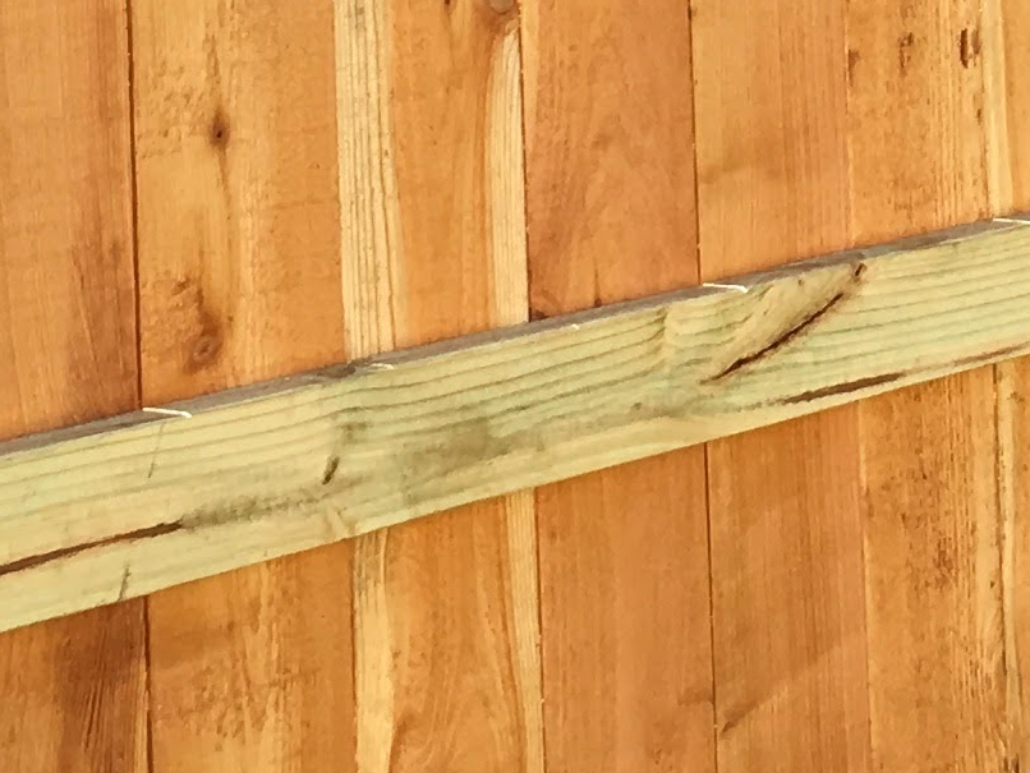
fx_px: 4316
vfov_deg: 9.9
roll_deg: +2.0
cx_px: 1357
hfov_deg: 13.1
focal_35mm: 145
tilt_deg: +1.4
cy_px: -465
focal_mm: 4.15
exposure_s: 1/398
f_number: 2.2
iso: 25
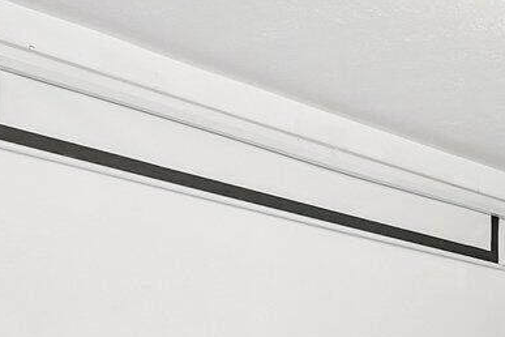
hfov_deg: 25.7
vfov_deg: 16.8
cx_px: 527
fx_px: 1038
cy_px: 502
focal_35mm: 74
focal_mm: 14
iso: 400
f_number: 4
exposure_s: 1/20
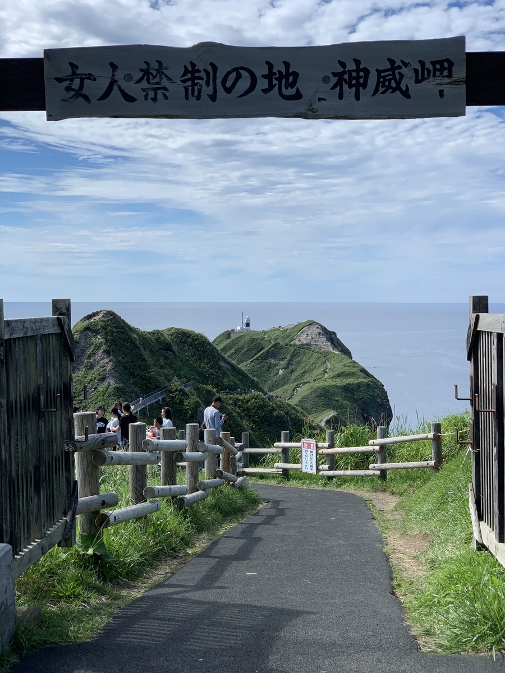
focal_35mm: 52
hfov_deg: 28.0
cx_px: 252
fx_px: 1011
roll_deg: -0.7
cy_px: 336
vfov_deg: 36.8
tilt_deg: -0.7
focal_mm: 6
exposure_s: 1/1546
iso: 16
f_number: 2.4
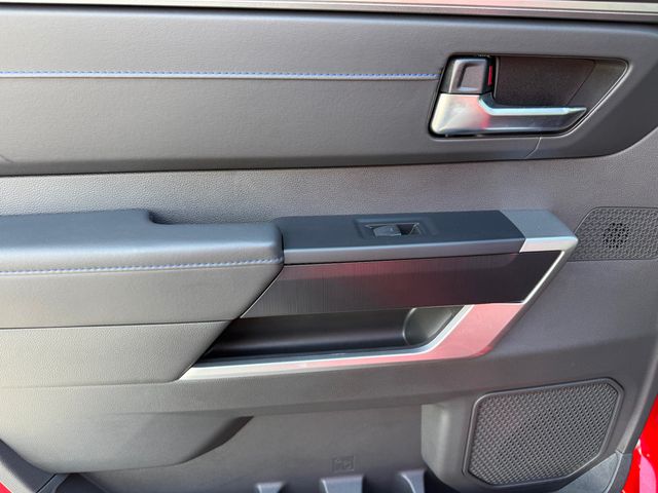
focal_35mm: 24
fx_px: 456
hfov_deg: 71.6
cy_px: 246
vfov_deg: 56.8
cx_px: 329
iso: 100
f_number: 1.78
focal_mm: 6.76
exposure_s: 1/121
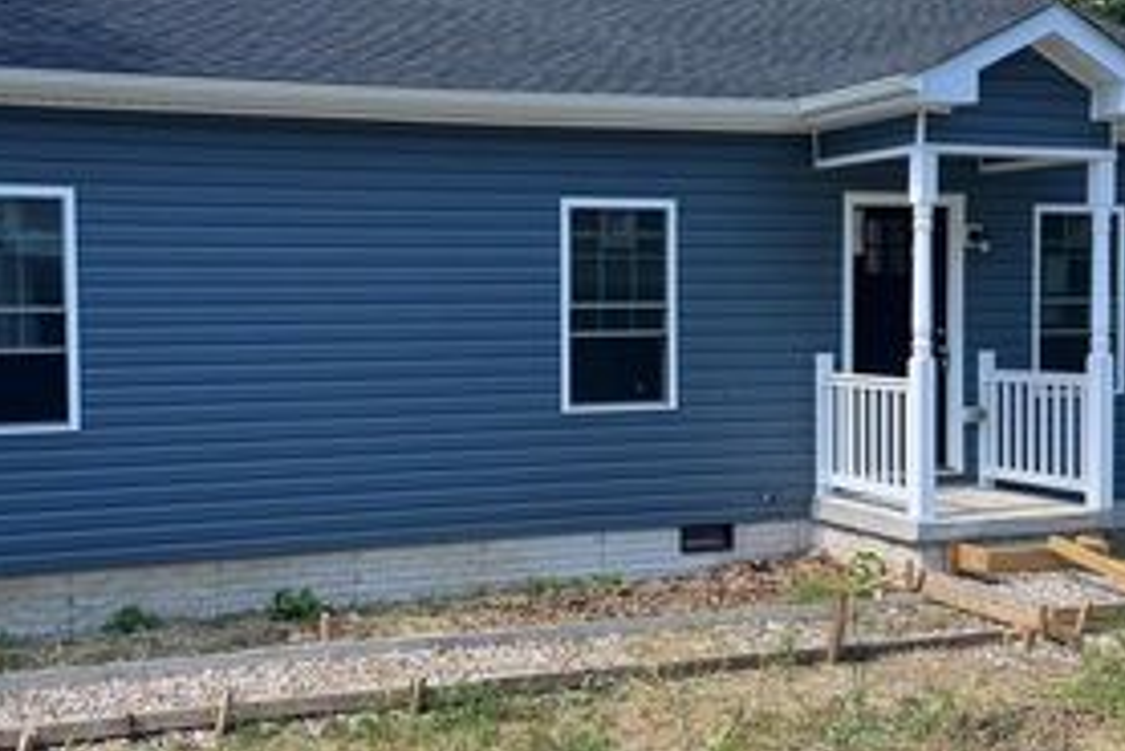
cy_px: 347
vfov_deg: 29.9
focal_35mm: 45
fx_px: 1407
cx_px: 471
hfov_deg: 43.4
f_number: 1.78
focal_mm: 6.76
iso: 80
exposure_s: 1/633
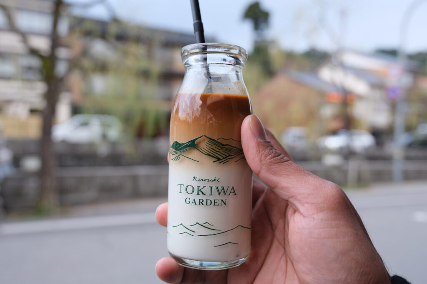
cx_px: 214
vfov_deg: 42.3
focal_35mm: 31
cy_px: 142
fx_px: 368
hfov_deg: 60.3
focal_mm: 20.8
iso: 250
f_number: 3.2
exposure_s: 1/110
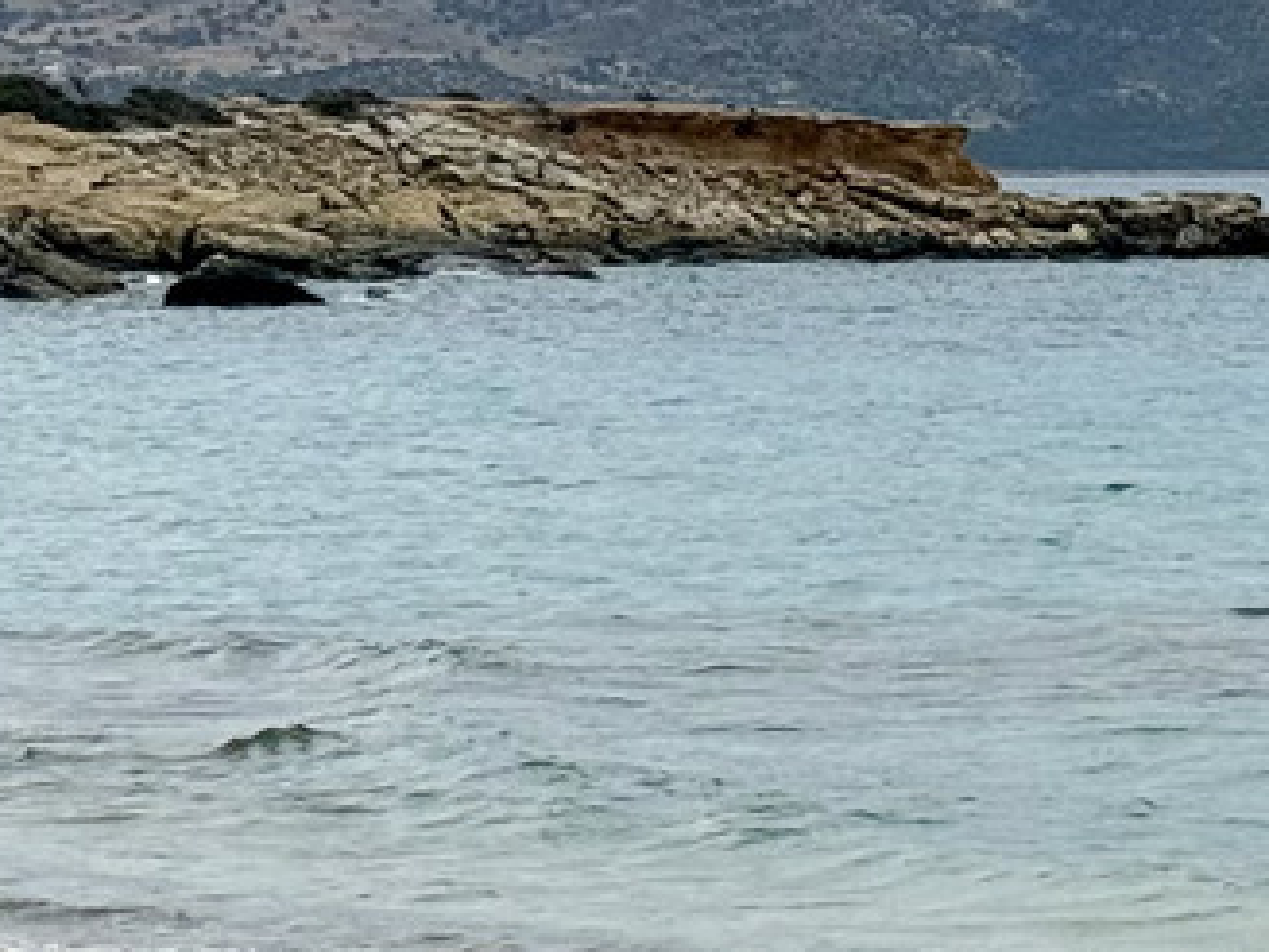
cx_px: 1853
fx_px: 7515
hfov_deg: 9.4
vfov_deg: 7.2
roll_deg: -0.1
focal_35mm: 205
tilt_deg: -5.3
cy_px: 689
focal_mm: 6.76
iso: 64
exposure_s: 1/4587
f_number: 1.78
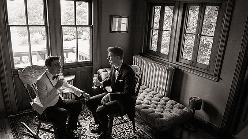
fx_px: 178
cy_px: 69
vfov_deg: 42.9
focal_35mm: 27
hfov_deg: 69.9
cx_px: 122
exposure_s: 1/160
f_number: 5
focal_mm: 24
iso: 3200
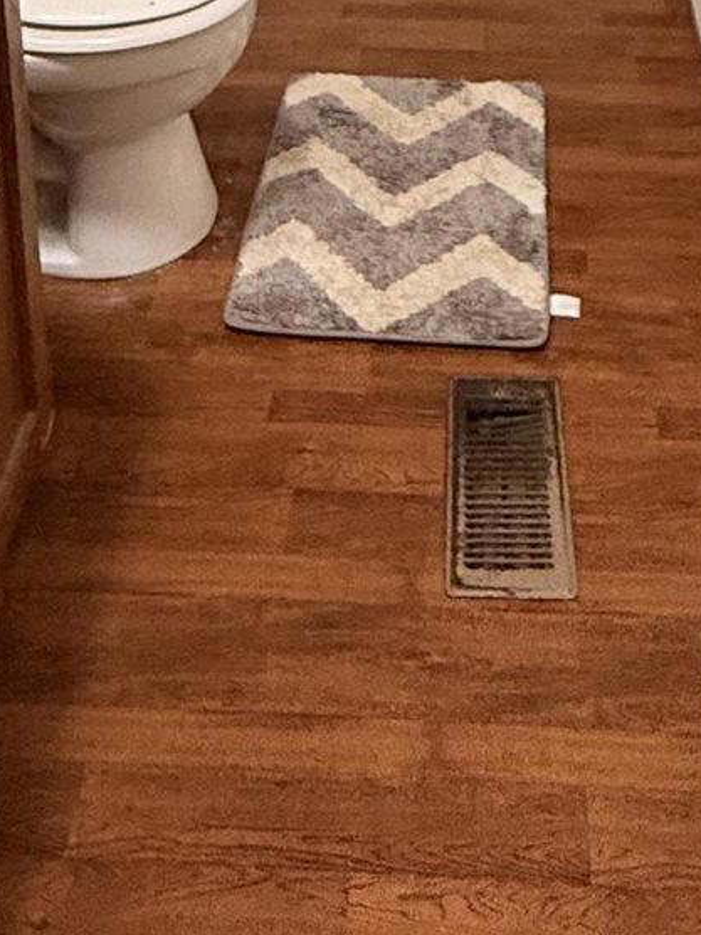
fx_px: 1566
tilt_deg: -15.0
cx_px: 422
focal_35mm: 58
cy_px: -378
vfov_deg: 26.4
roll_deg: -0.8
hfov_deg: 25.2
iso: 400
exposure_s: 1/60
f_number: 2.2
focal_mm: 2.22
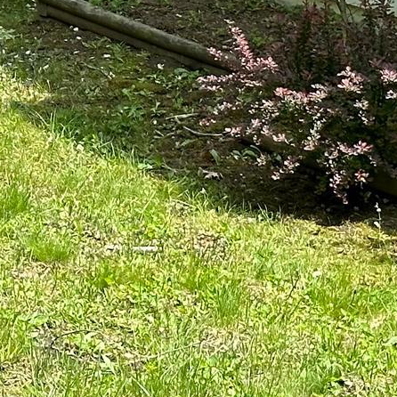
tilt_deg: -7.0
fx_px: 2530
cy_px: -261
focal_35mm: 195
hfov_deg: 8.3
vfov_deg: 8.7
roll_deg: +3.7
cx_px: -506
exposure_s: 1/858
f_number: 1.78
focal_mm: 6.86
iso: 64
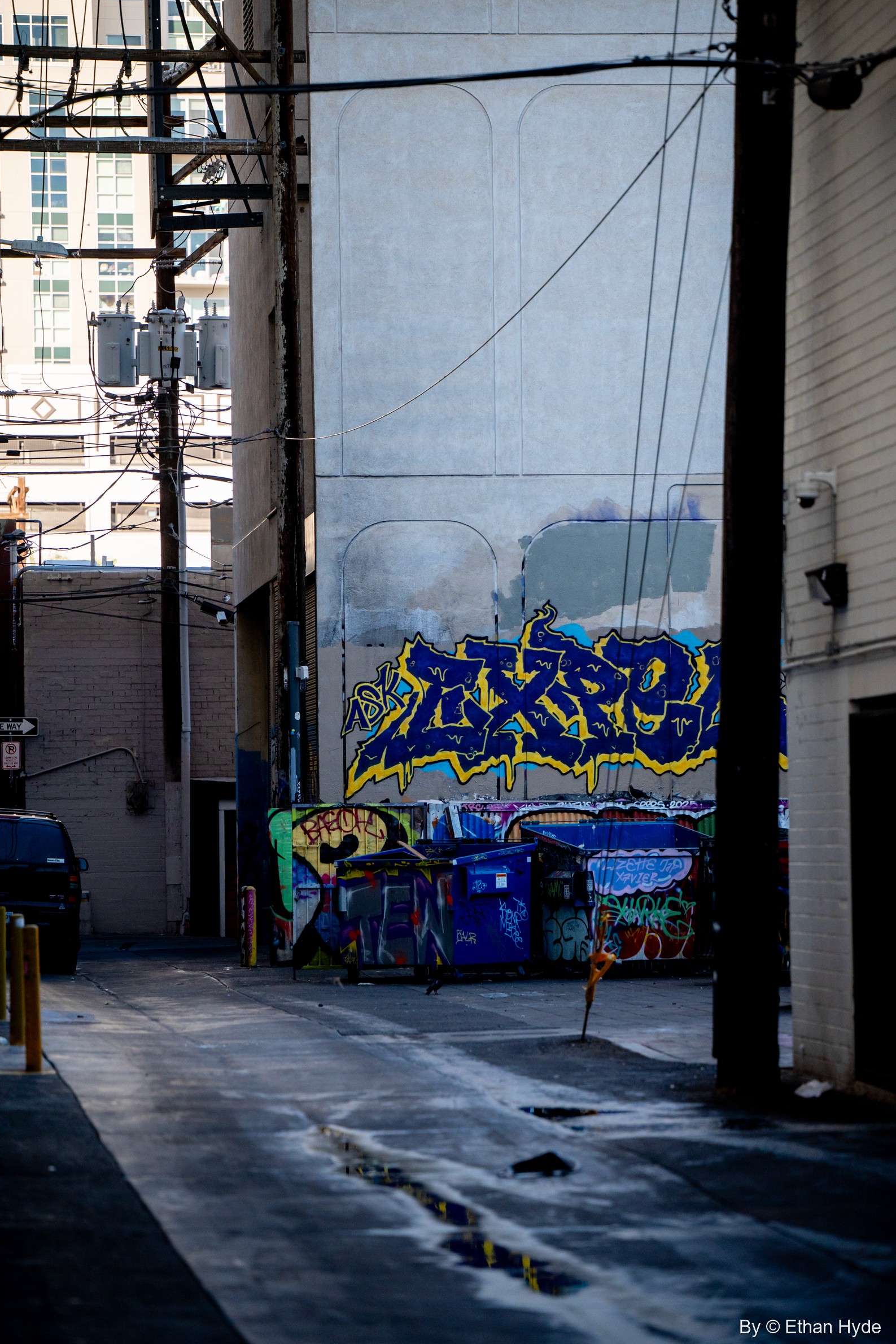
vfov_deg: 15.6
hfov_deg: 10.5
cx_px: 446
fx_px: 4890
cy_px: 675
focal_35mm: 131
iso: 800
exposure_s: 1/4000
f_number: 2.8
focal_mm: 130
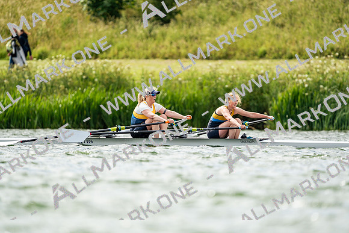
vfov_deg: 2.3
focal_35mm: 600
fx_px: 5818
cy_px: 116
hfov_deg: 3.4
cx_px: 174
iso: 500
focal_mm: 600
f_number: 6.3
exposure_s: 1/2000
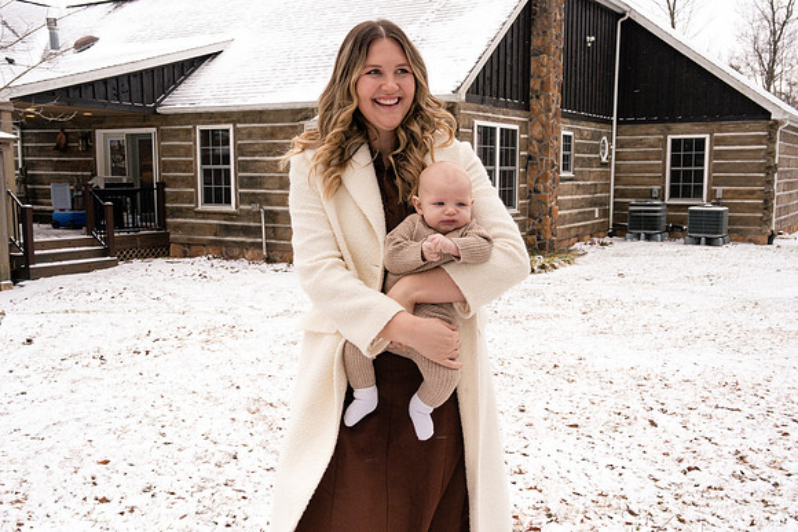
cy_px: 266
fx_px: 820
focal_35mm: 37
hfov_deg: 51.9
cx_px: 399
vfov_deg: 36.0
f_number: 13
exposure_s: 1/250
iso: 800
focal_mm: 37
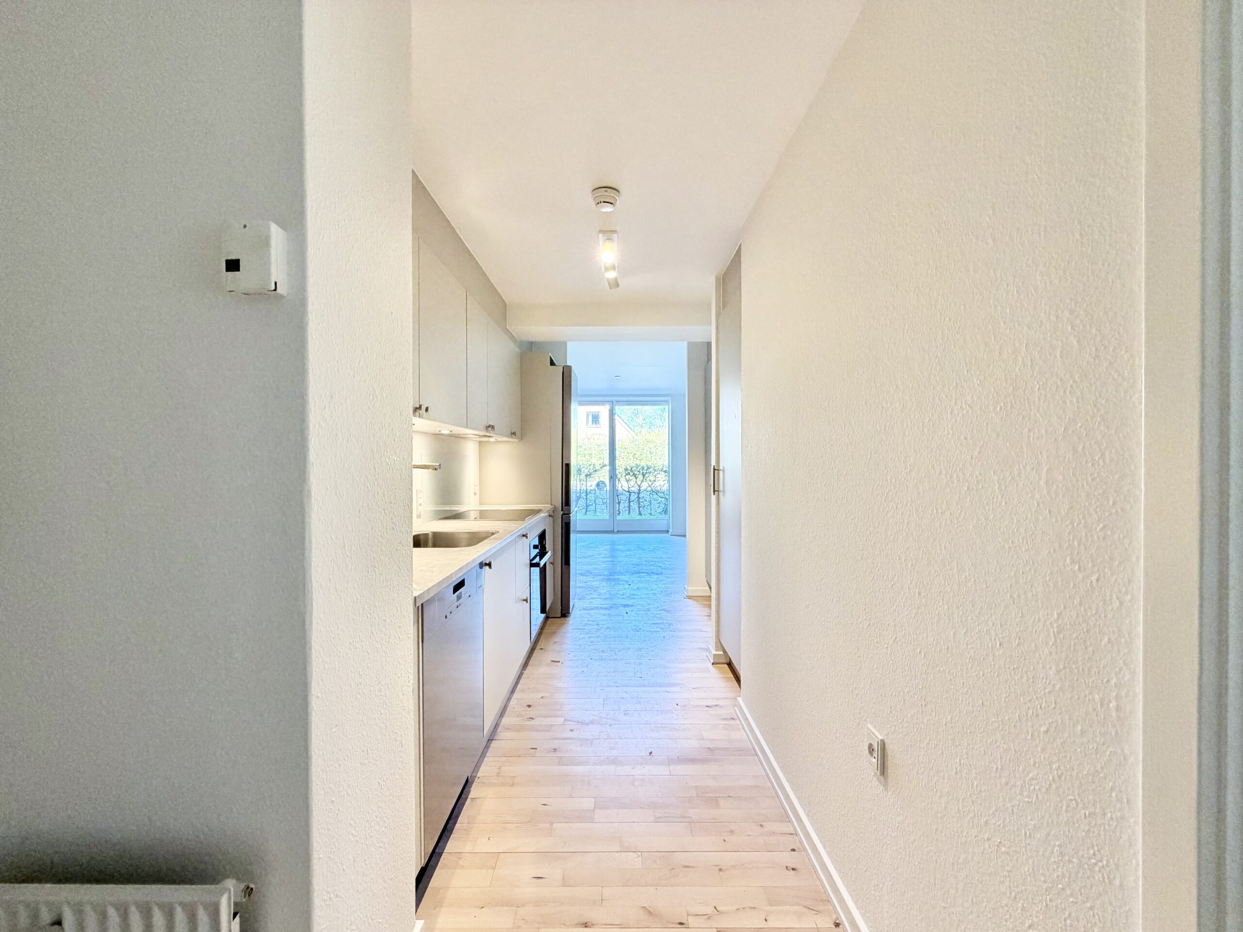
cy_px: 466
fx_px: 503
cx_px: 622
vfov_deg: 85.7
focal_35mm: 14
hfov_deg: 102.1
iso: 320
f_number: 2.2
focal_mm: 2.22
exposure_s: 1/100
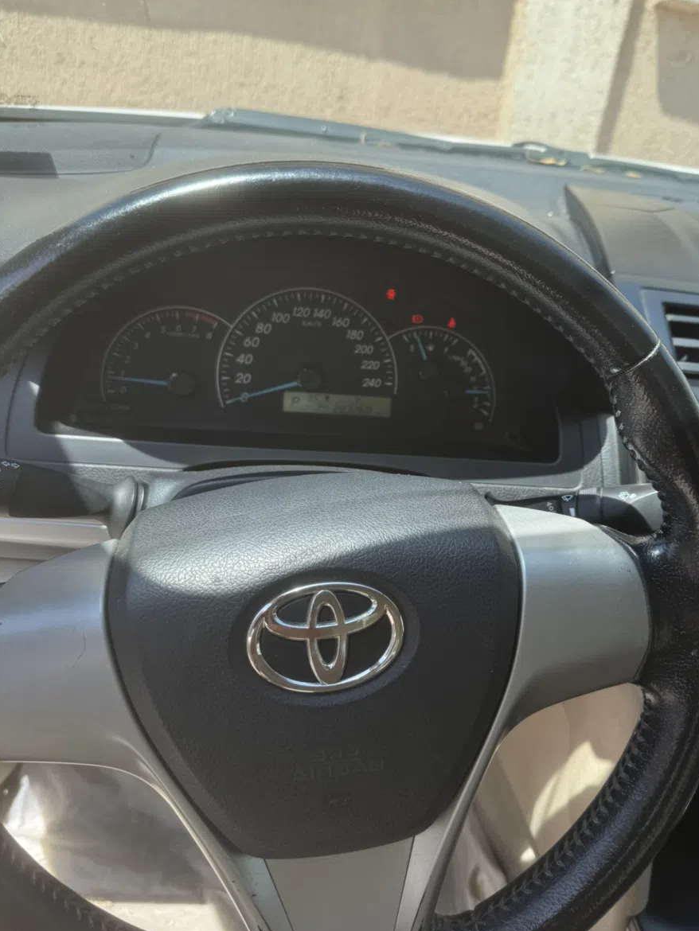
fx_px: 754
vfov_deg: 63.4
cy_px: 440
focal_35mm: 28
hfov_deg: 49.6
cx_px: 405
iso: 80
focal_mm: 6.76
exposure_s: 1/1091
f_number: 1.78
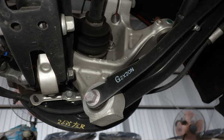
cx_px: 112
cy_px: 76
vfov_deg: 39.4
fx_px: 195
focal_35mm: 32
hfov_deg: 59.6
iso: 125
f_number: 6.3
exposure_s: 1/30
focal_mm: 5.4
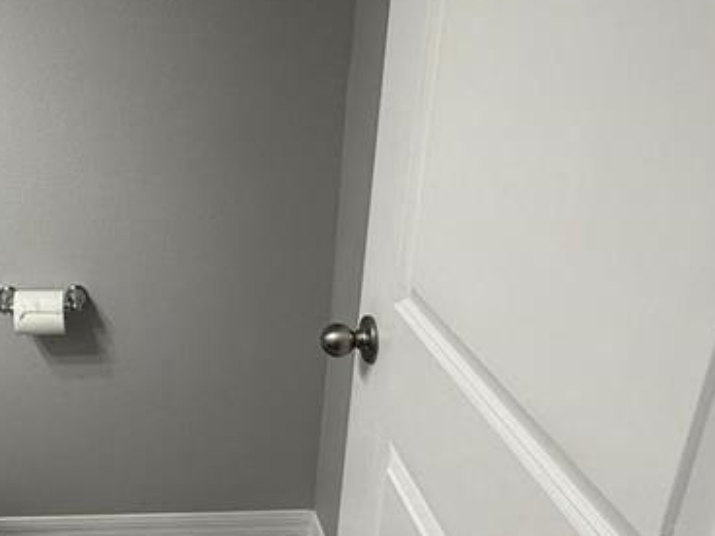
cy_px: 282
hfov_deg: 44.8
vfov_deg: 36.8
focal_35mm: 39
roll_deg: +2.4
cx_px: 115
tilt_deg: -21.7
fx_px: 806
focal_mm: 2.22
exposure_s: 1/120
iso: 80
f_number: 2.2
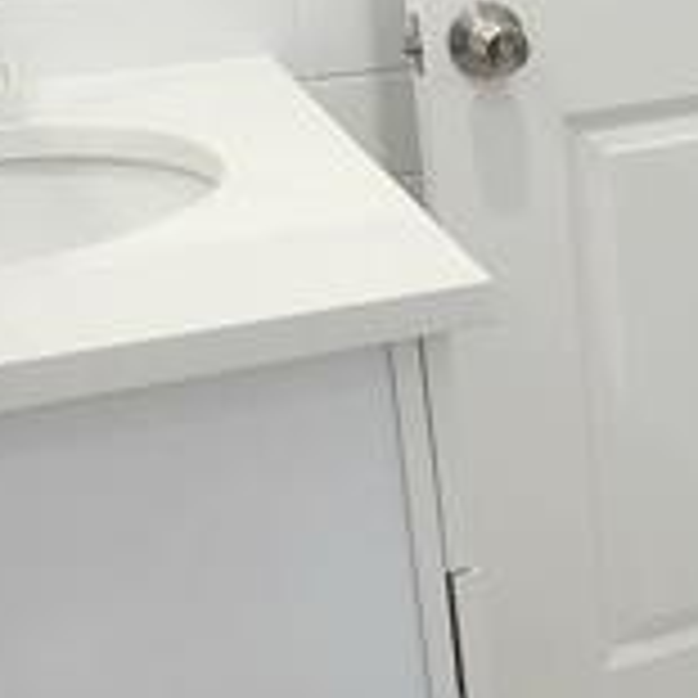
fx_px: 1734
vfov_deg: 22.7
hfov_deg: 21.2
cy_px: 243
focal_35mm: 76
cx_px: 833
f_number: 2.2
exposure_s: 1/60.2
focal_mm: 2.2
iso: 100
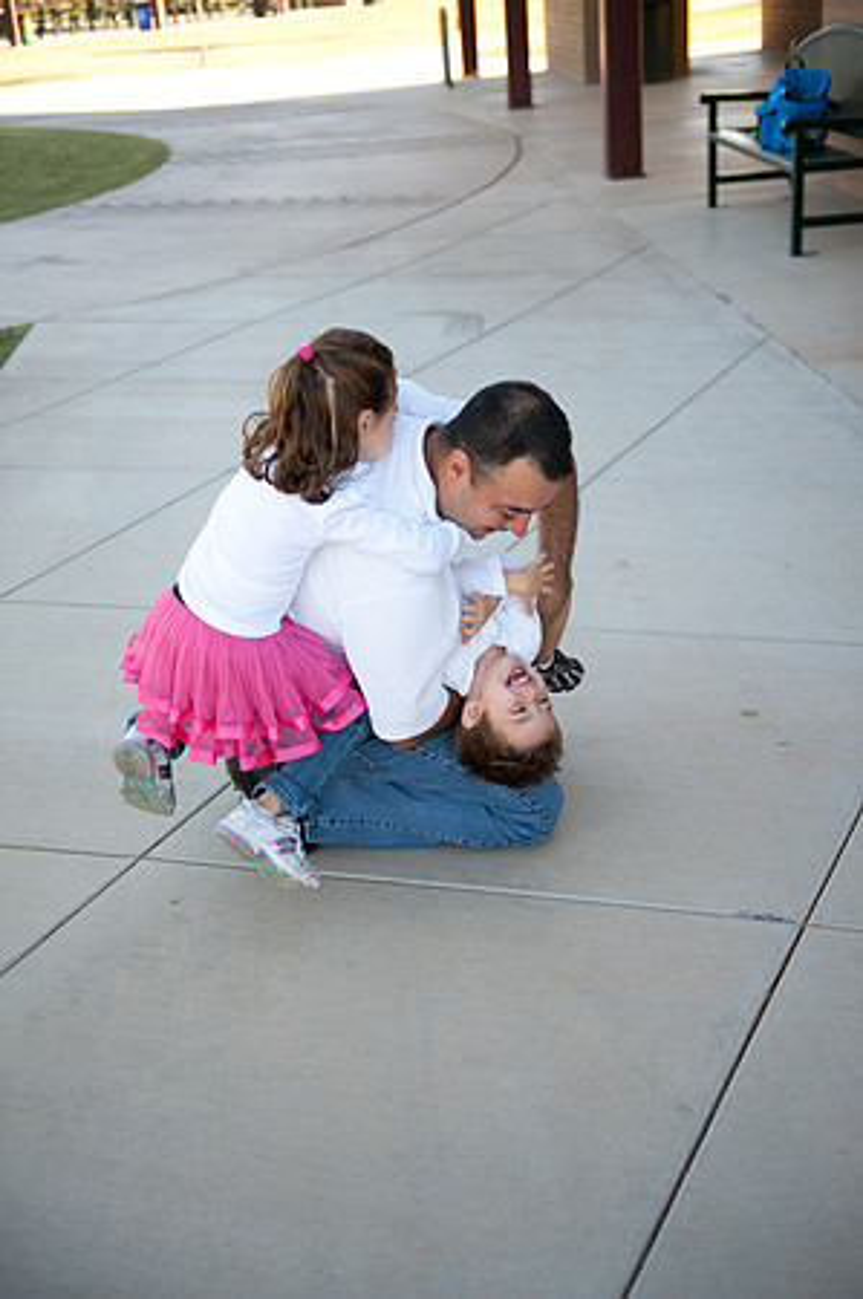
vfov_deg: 41.2
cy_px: 650
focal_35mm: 48
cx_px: 432
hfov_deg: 28.0
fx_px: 1730
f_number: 2.8
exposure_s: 1/500
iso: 200
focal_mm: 48
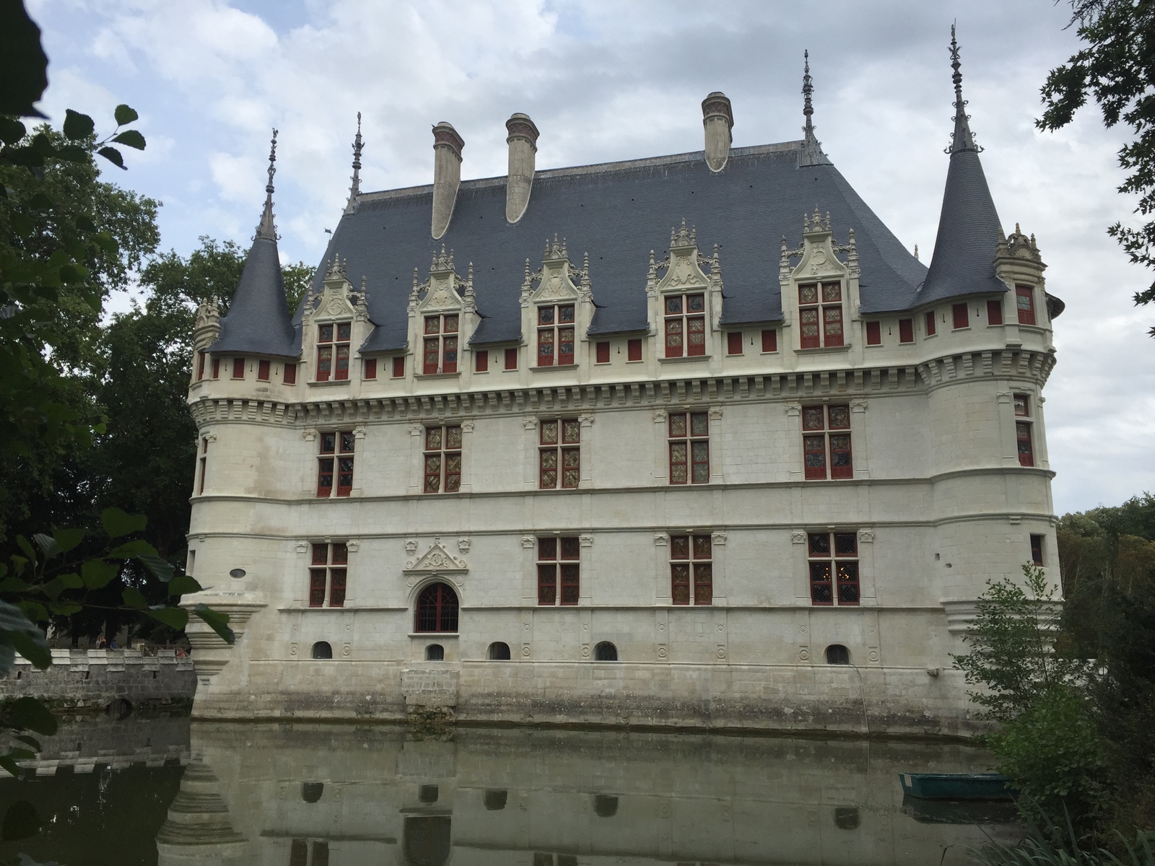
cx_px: 578
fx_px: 968
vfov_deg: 48.2
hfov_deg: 61.7
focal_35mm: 29
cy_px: 433
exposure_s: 1/1319
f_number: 2.2
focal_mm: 4.15
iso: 32
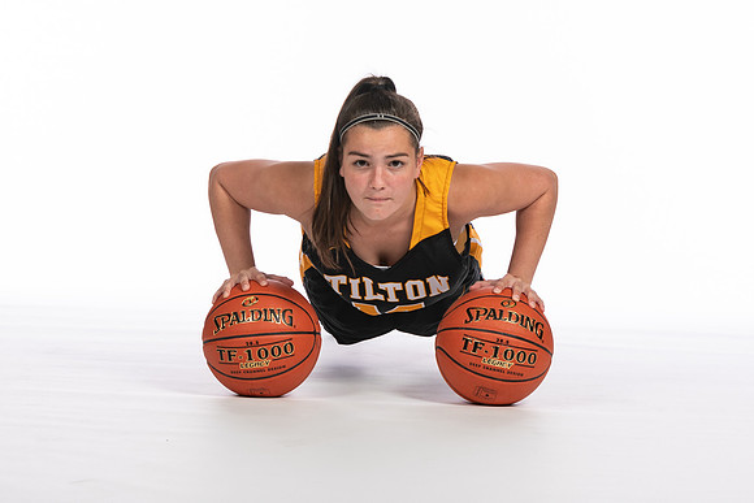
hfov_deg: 12.6
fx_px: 3411
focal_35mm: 163
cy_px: 186
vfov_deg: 8.4
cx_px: 396
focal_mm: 78
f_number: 5.6
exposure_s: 1/100
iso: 100
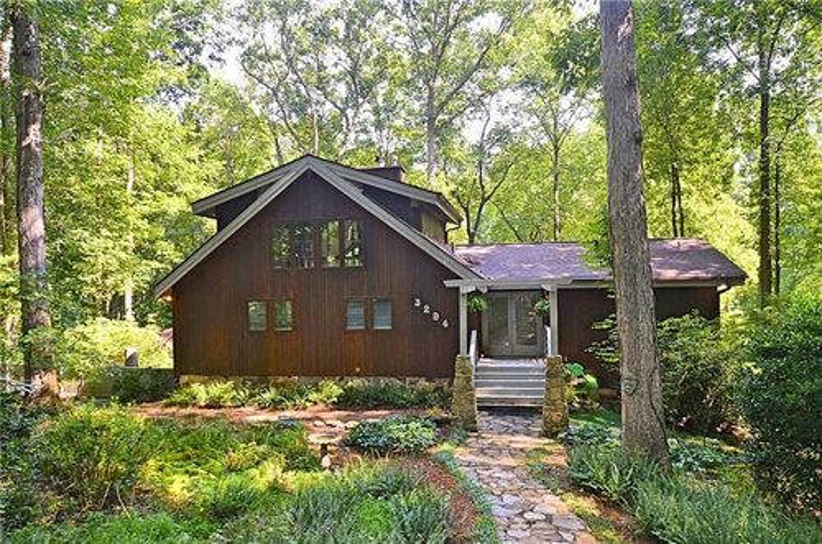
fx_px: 547
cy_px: 272
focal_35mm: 24
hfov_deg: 73.9
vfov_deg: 52.9
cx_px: 411
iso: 400
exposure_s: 1/125
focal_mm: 16
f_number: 5.6
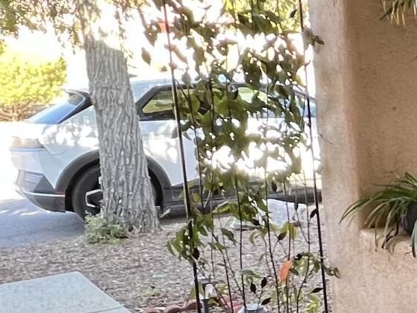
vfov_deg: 20.9
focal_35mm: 70
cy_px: 221
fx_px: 843
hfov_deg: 20.8
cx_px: 714
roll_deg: -0.1
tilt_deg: -11.7
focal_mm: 1.57
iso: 125
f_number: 1.8
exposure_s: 1/99
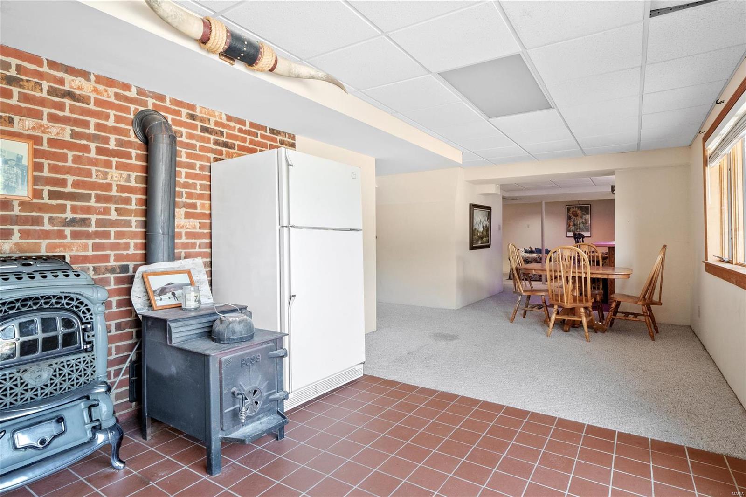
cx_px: 373
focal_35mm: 18
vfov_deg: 67.4
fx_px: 373
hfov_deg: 90.0
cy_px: 248
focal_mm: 9
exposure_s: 1/3
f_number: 9
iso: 400
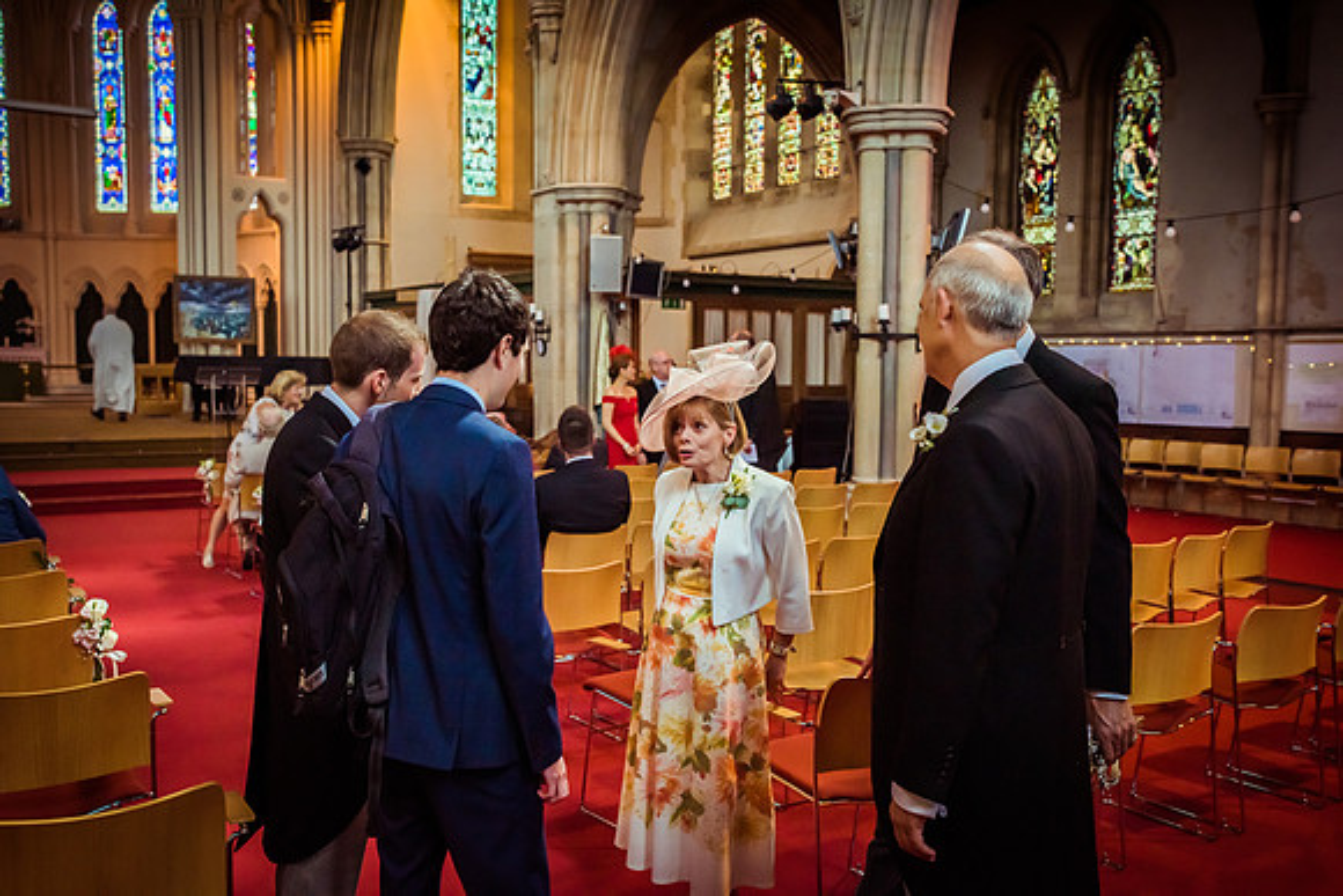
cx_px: 672
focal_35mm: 35
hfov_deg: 54.4
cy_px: 448
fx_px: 1306
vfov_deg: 37.9
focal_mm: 35
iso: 1600
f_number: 4.5
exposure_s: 1/640
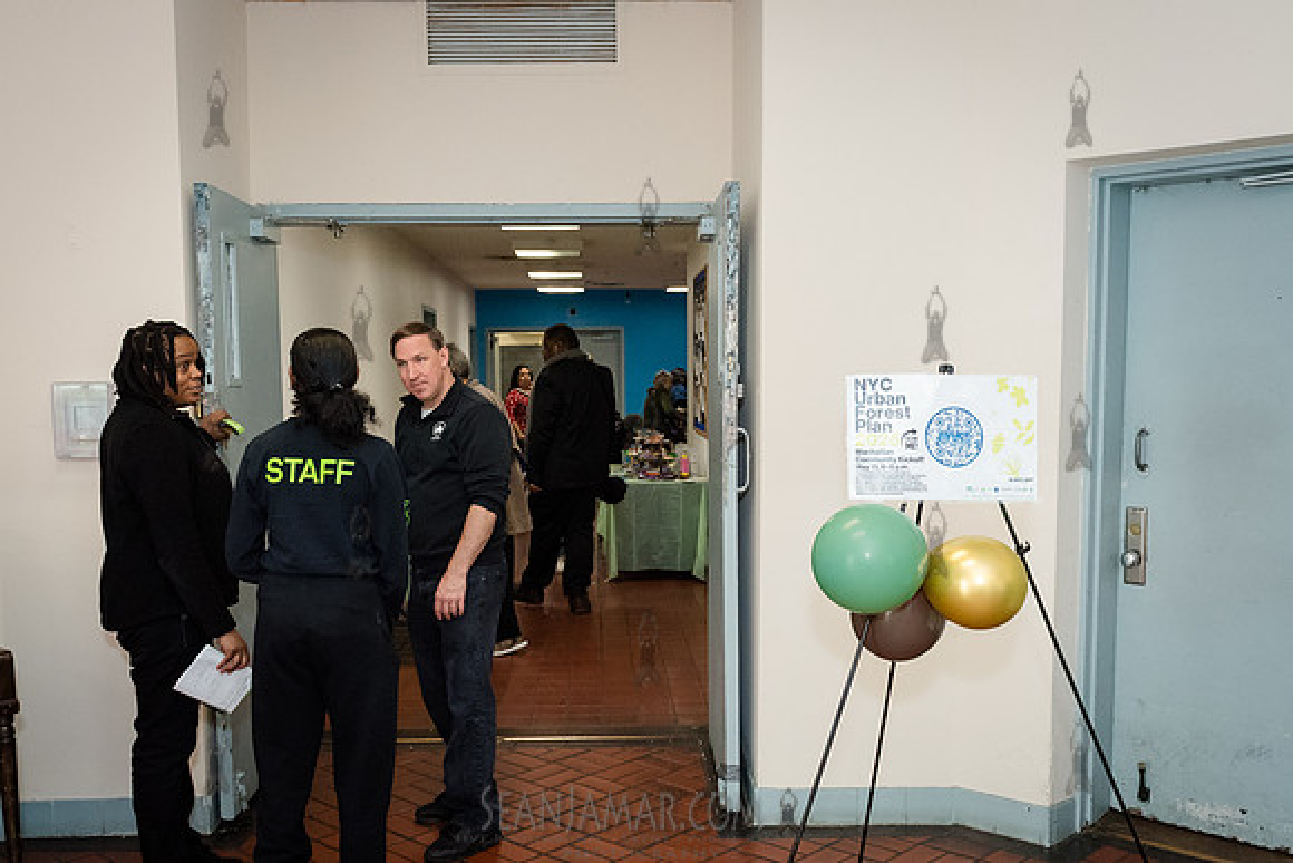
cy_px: 515
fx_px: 1318
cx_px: 643
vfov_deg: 36.1
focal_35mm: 37
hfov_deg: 52.3
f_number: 4.5
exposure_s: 1/250
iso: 4000
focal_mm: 26
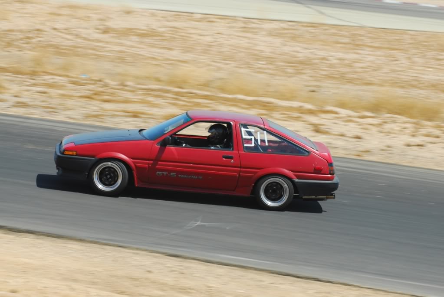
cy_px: 148
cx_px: 222
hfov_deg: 8.8
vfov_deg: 5.9
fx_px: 2871
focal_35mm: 232
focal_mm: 155
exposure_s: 1/200
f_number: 10
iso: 200
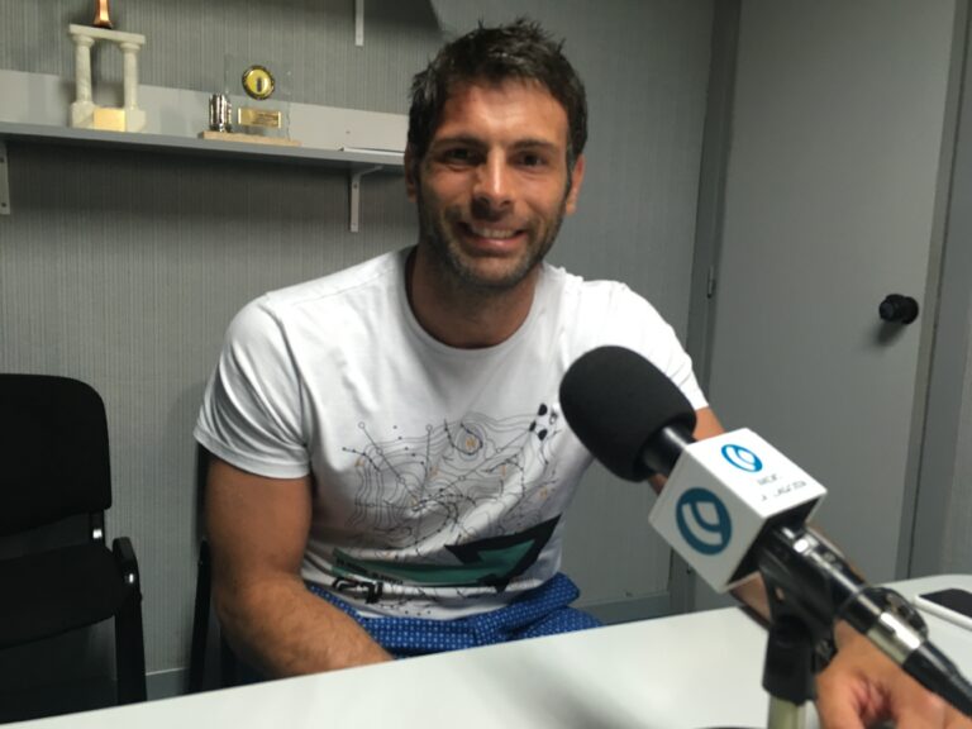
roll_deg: -1.7
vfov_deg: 48.2
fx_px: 814
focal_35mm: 29
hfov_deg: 61.7
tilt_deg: -7.9
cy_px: 364
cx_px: 486
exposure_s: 1/33
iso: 100
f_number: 2.2
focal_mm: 4.15
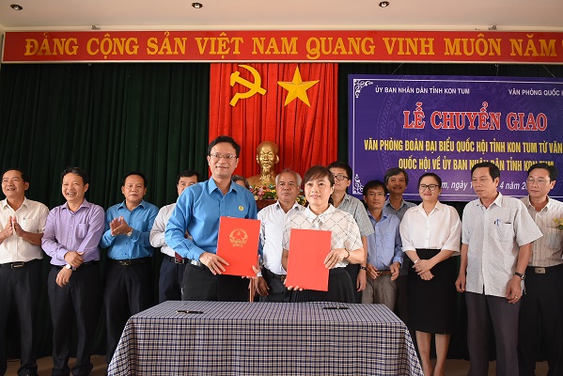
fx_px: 422
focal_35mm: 27
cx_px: 282
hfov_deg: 67.4
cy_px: 188
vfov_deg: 48.0
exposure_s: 1/80
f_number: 6.3
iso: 1000
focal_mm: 18
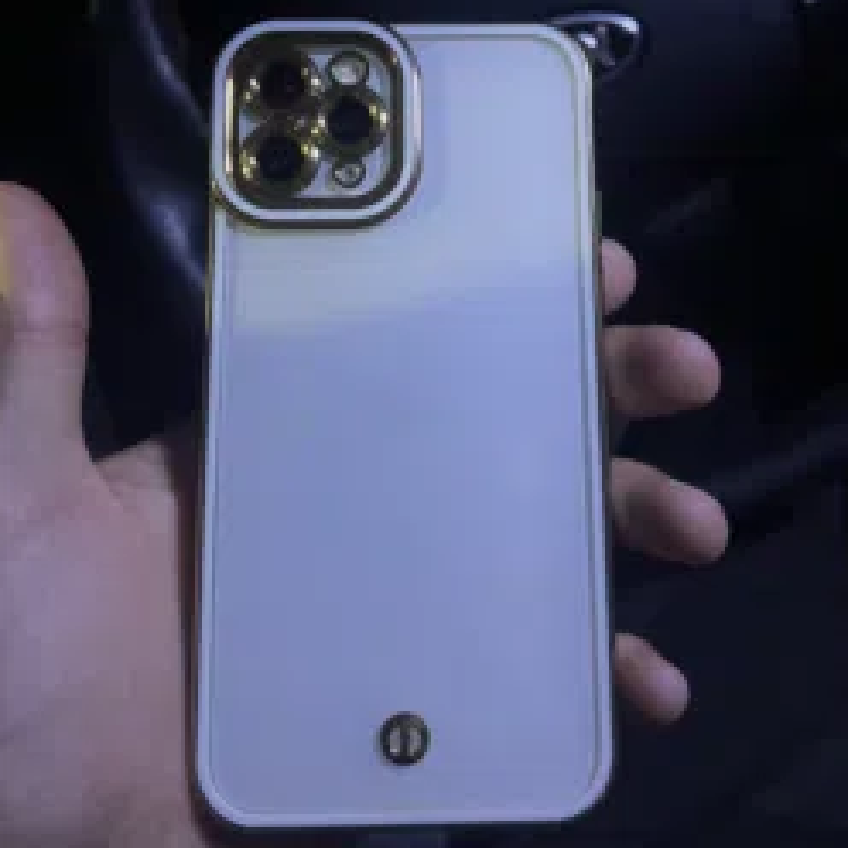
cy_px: 246
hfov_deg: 44.9
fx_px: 1025
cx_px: 472
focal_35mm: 37
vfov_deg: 43.9
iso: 640
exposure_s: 1/40
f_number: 1.5
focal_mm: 5.7
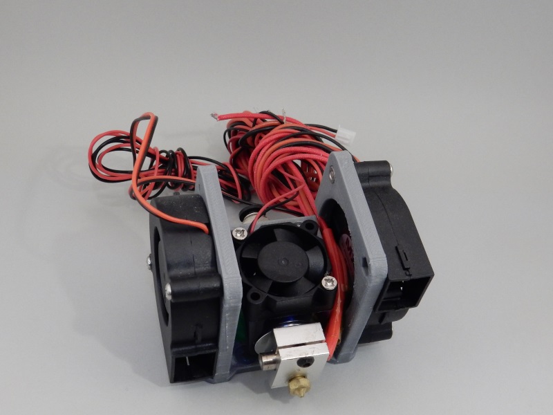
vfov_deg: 33.6
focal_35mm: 43
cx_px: 276
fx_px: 687
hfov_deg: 43.9
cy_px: 208
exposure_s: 1/20
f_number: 4.2
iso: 400
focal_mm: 7.6
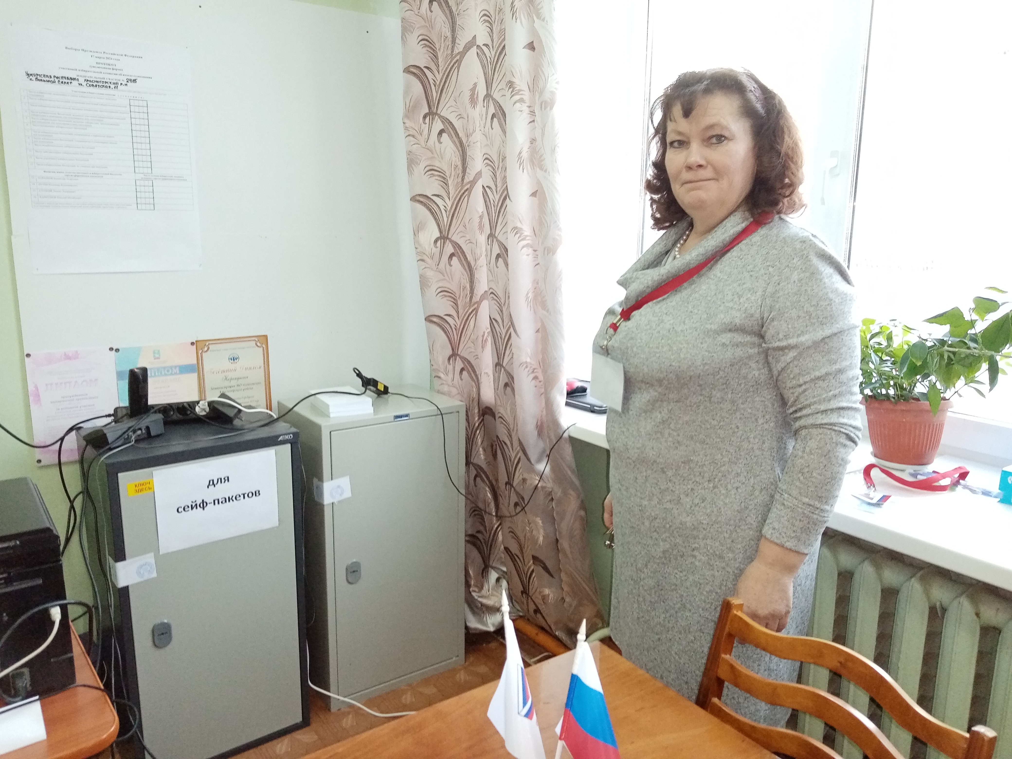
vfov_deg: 53.1
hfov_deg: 67.3
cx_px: 506
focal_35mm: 26
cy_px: 380
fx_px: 760
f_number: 1.8
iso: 432
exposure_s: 1/33.3
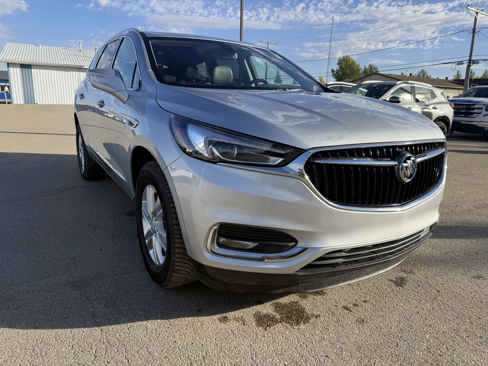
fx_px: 338
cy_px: 183
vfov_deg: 56.8
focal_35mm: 24
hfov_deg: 71.6
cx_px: 244
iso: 80
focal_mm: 6.76
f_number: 1.78
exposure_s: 1/2703
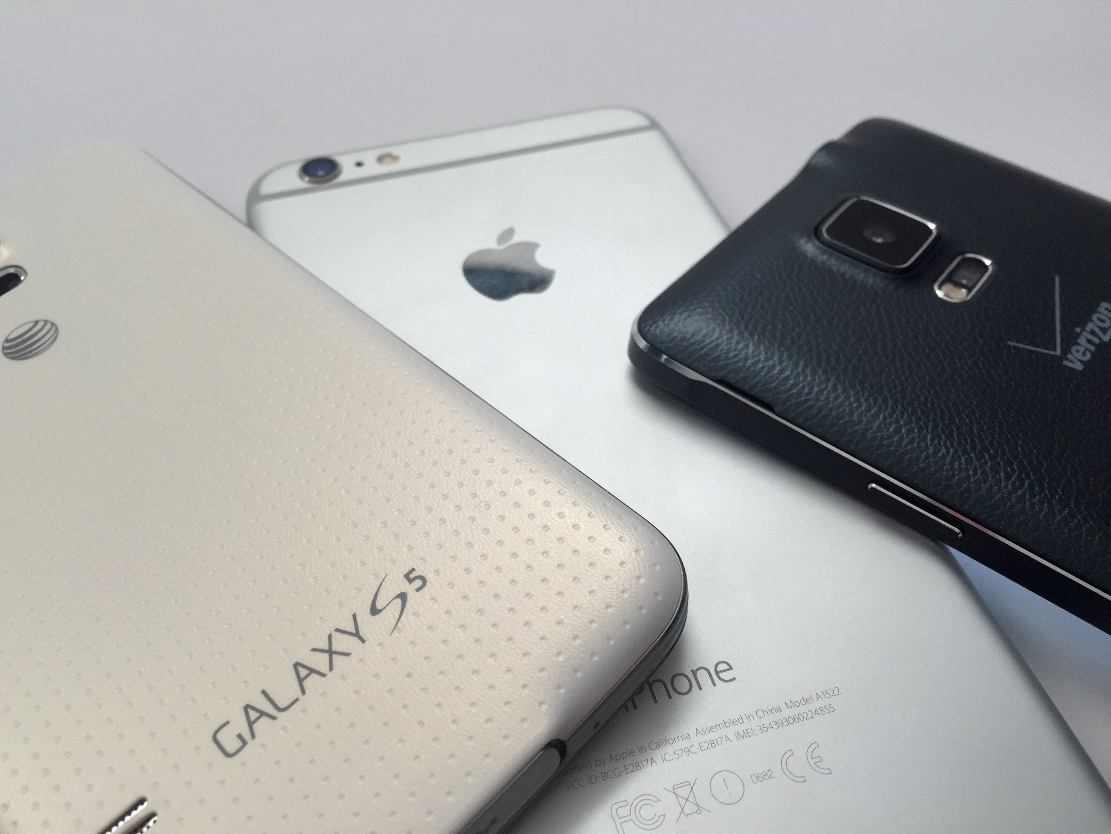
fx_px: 931
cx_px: 556
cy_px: 417
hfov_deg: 61.7
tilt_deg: -47.4
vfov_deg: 48.2
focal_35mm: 29
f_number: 2.2
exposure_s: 1/120
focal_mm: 4.15
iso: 50
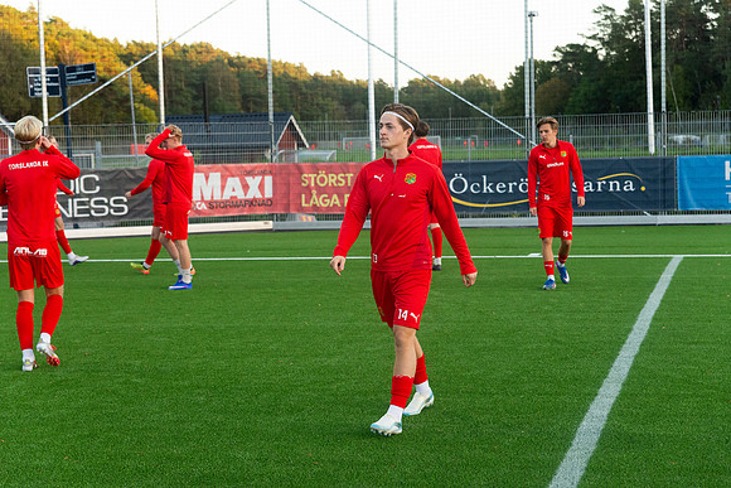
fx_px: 1422
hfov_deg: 28.8
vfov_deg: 19.5
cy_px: 244
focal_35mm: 70
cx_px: 366
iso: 4000
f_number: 4
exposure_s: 1/1250
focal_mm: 70
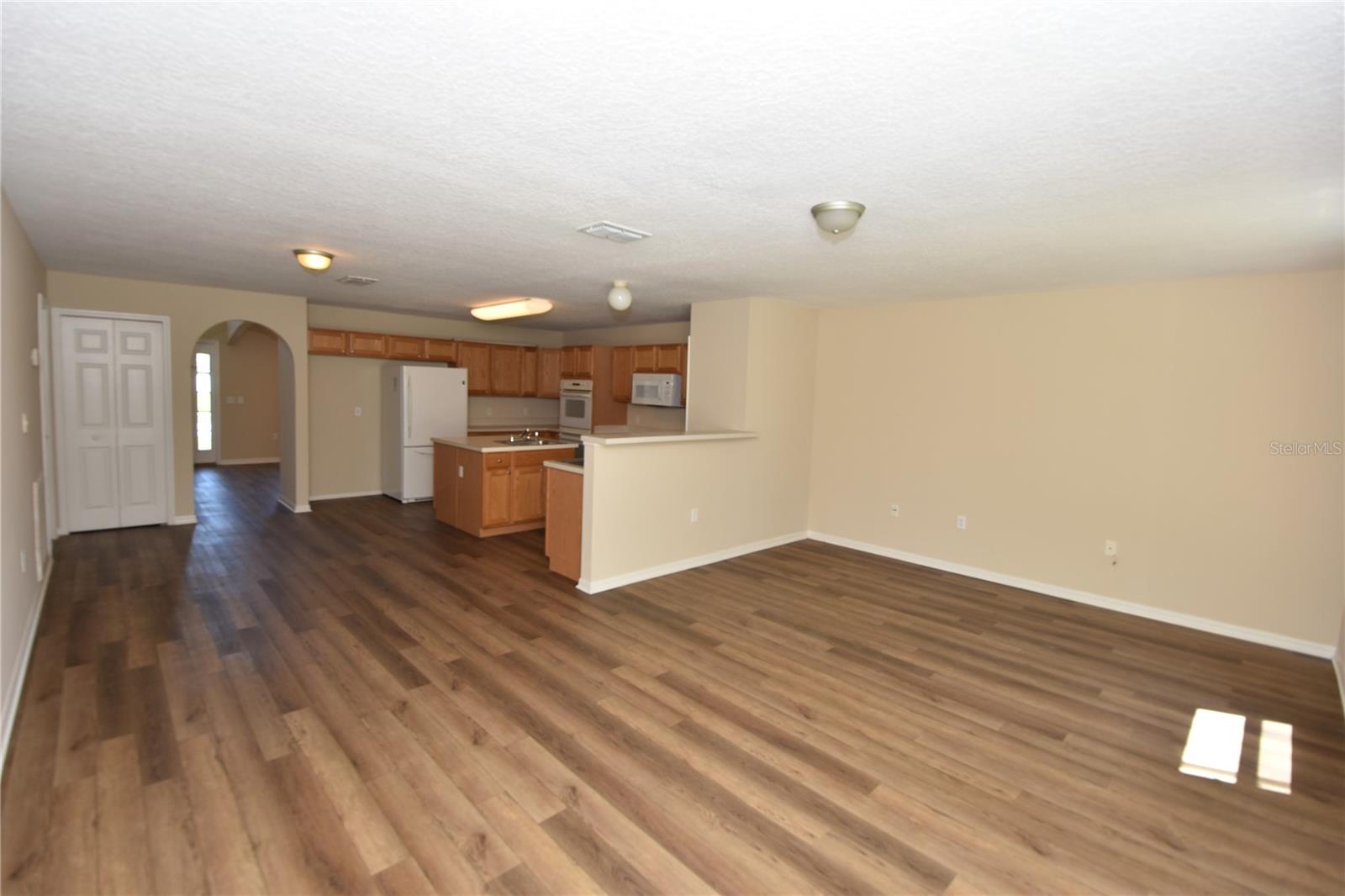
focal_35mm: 15
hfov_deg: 100.4
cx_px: 672
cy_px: 448
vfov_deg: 77.3
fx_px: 560
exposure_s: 1/80
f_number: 4.5
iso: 200
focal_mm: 10
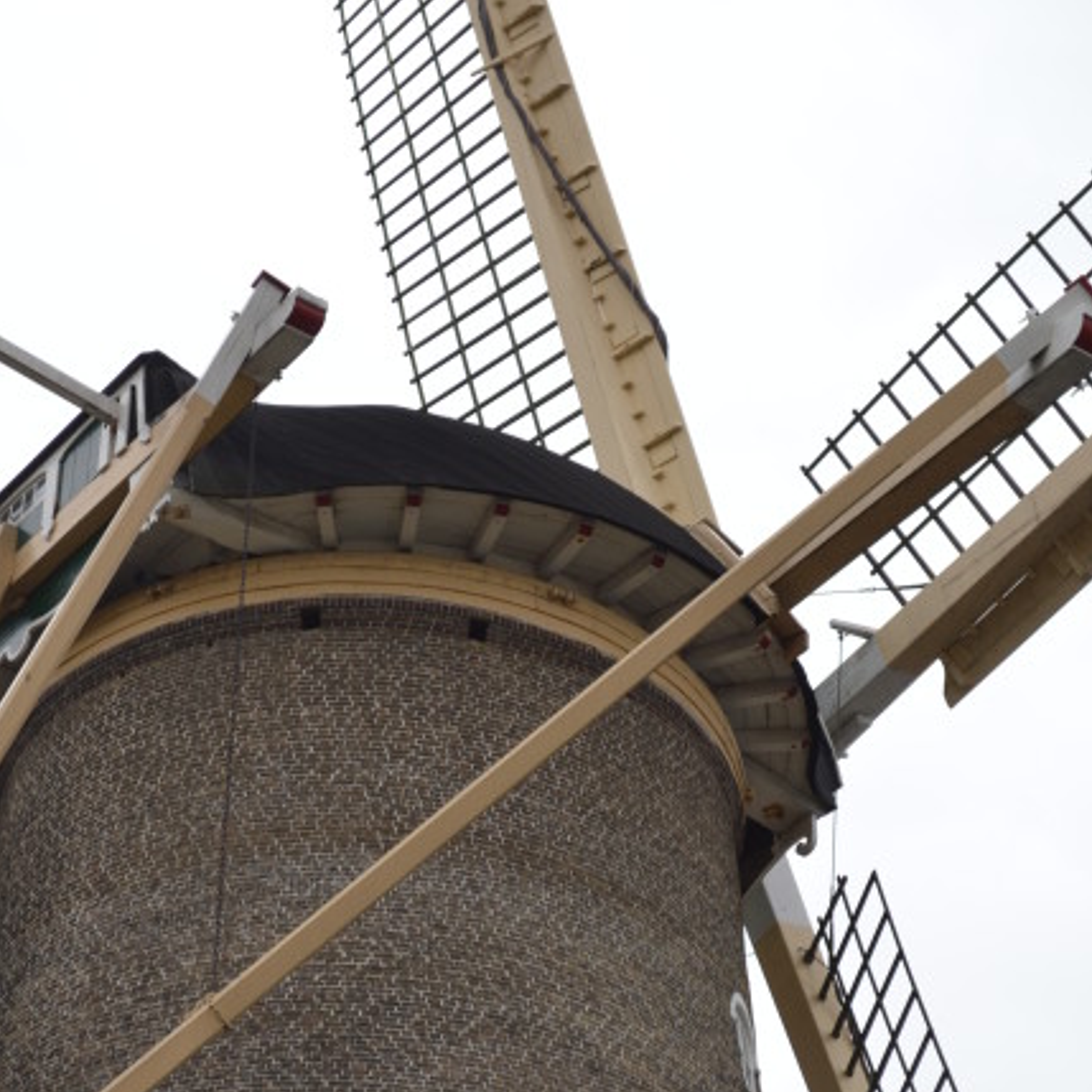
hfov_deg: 15.3
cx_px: 573
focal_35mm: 114
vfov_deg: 15.2
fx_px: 4069
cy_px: 830
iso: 100
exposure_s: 1/200
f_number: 6.3
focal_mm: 48
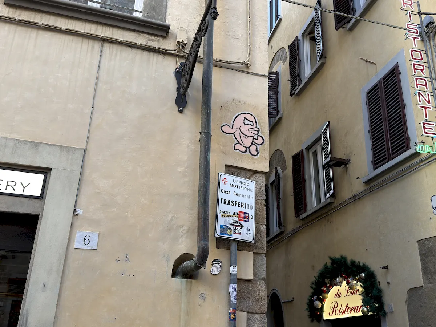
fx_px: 441
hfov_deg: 52.6
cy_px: 164
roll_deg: -1.7
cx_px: 218
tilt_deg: +23.0
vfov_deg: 40.7
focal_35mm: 35
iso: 50
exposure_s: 1/100
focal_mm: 6.76
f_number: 1.78
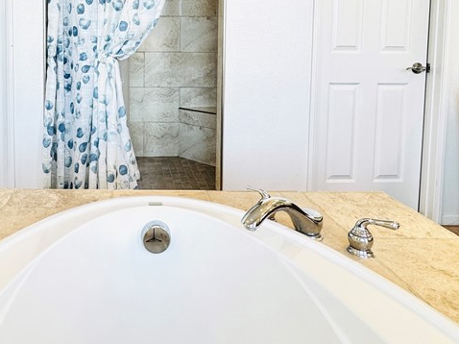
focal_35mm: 30
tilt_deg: -4.0
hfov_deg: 57.9
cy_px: 66
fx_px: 398
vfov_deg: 44.4
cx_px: 133
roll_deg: +0.1
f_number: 2.2
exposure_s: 1/120
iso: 160
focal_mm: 2.22
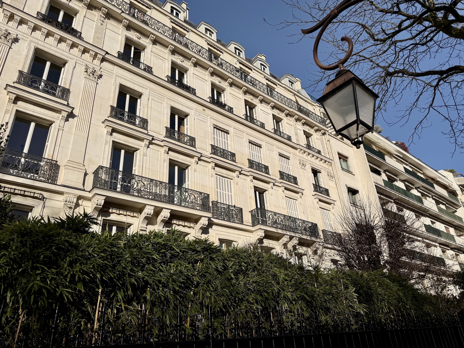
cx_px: 232
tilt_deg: +28.6
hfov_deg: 71.6
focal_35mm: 24
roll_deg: +5.0
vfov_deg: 56.8
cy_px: 174
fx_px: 322
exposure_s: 1/10309
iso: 80
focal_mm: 6.76
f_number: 1.78
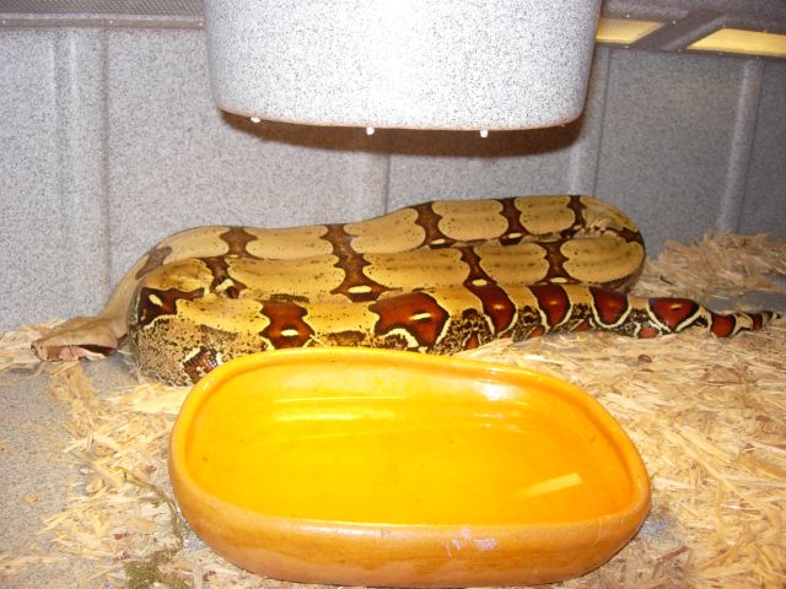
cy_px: 294
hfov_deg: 49.0
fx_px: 863
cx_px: 393
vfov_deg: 37.7
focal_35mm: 38
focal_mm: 7.8
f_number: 2.8
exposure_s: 1/32
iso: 79
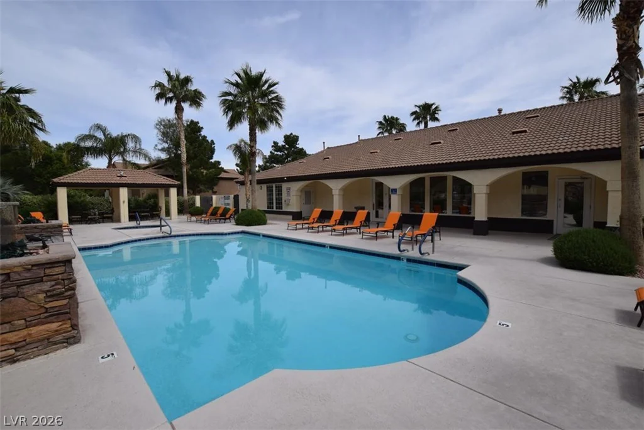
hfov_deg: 100.4
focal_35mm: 15
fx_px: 268
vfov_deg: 77.3
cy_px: 215
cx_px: 322
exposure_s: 1/400
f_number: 10
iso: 200
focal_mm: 10
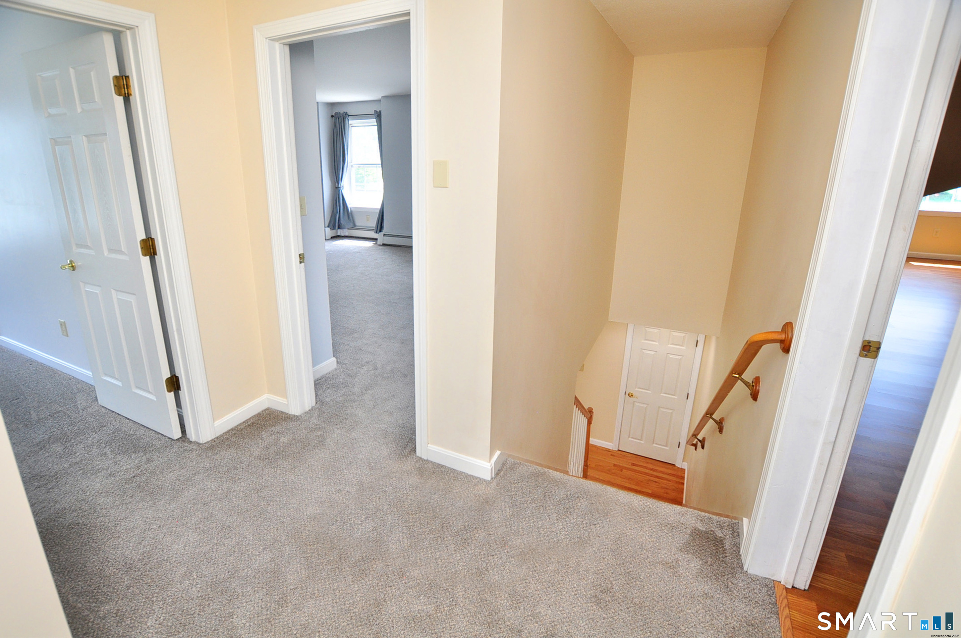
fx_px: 400
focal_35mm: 15
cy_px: 319
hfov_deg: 100.5
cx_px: 480
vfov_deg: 77.2
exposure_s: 1/125
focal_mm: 10
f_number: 4.5
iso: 400
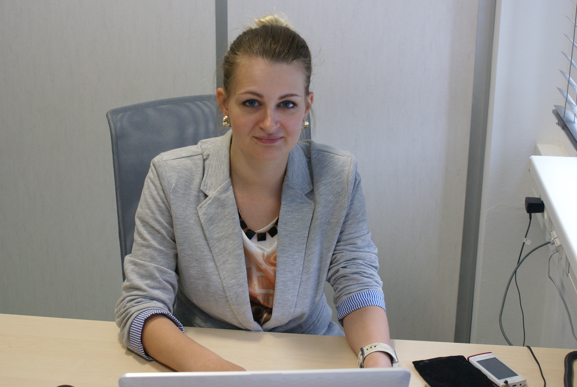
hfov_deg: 35.9
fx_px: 891
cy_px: 183
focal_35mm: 56
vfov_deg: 24.5
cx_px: 287
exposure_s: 1/60
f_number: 5.6
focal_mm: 35
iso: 400
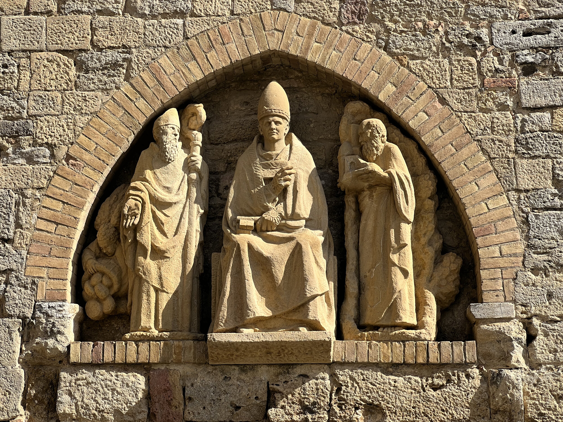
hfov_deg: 25.3
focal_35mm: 77
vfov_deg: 19.1
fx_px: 1252
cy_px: 211
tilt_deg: +14.9
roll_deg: +0.4
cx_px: 282
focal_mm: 9
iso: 32
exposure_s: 1/440
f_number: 2.8
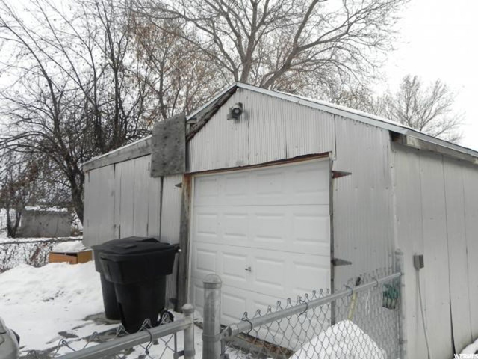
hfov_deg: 67.3
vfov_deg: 53.1
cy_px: 180
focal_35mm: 26
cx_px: 239
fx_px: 359
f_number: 5.6
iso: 160
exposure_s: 1/274
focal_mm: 4.6
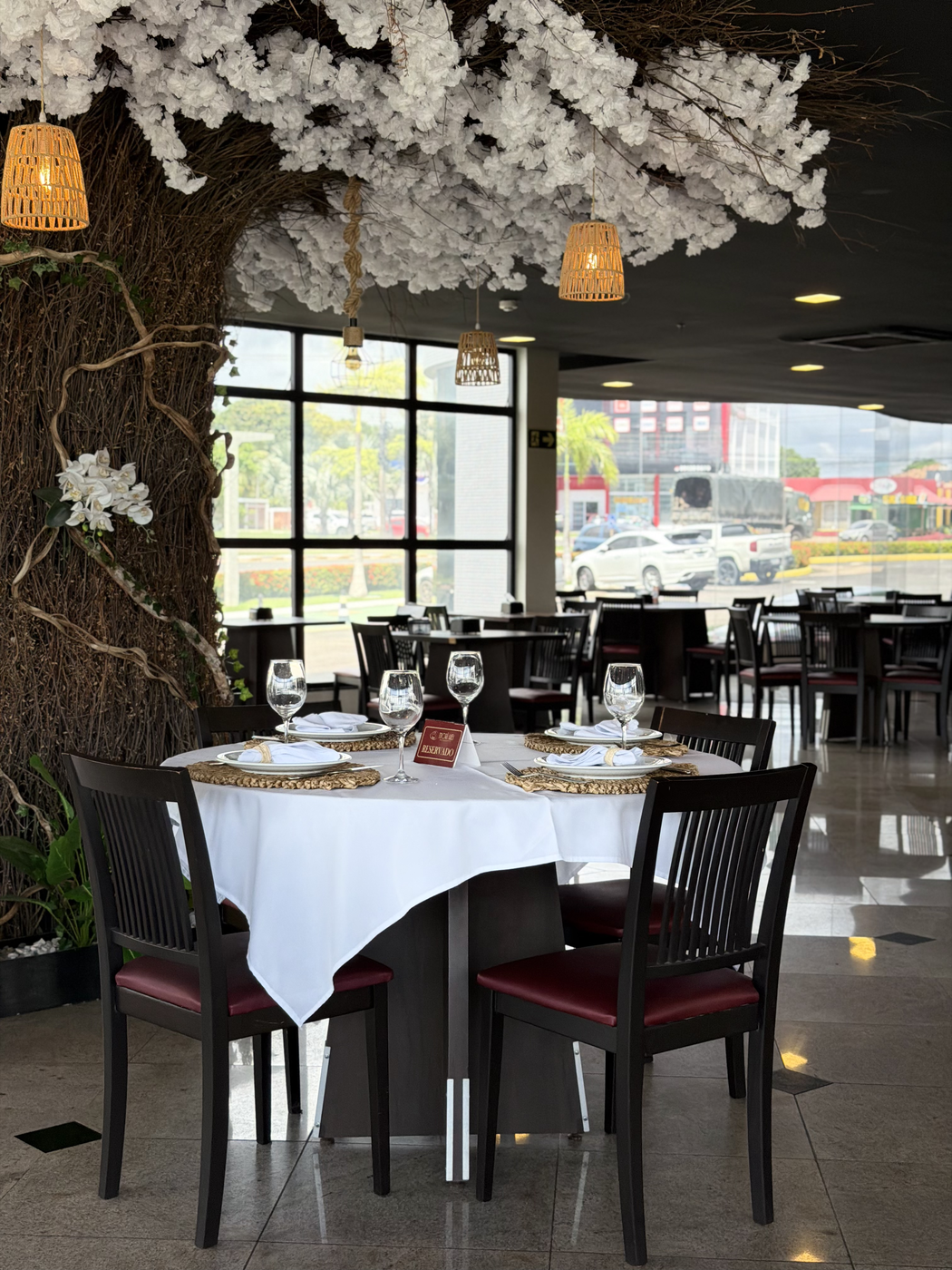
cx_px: 476
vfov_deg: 39.7
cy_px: 635
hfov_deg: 30.3
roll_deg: -0.7
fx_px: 1760
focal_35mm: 48
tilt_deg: -3.2
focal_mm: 6.76
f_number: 1.78
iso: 80
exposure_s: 1/606
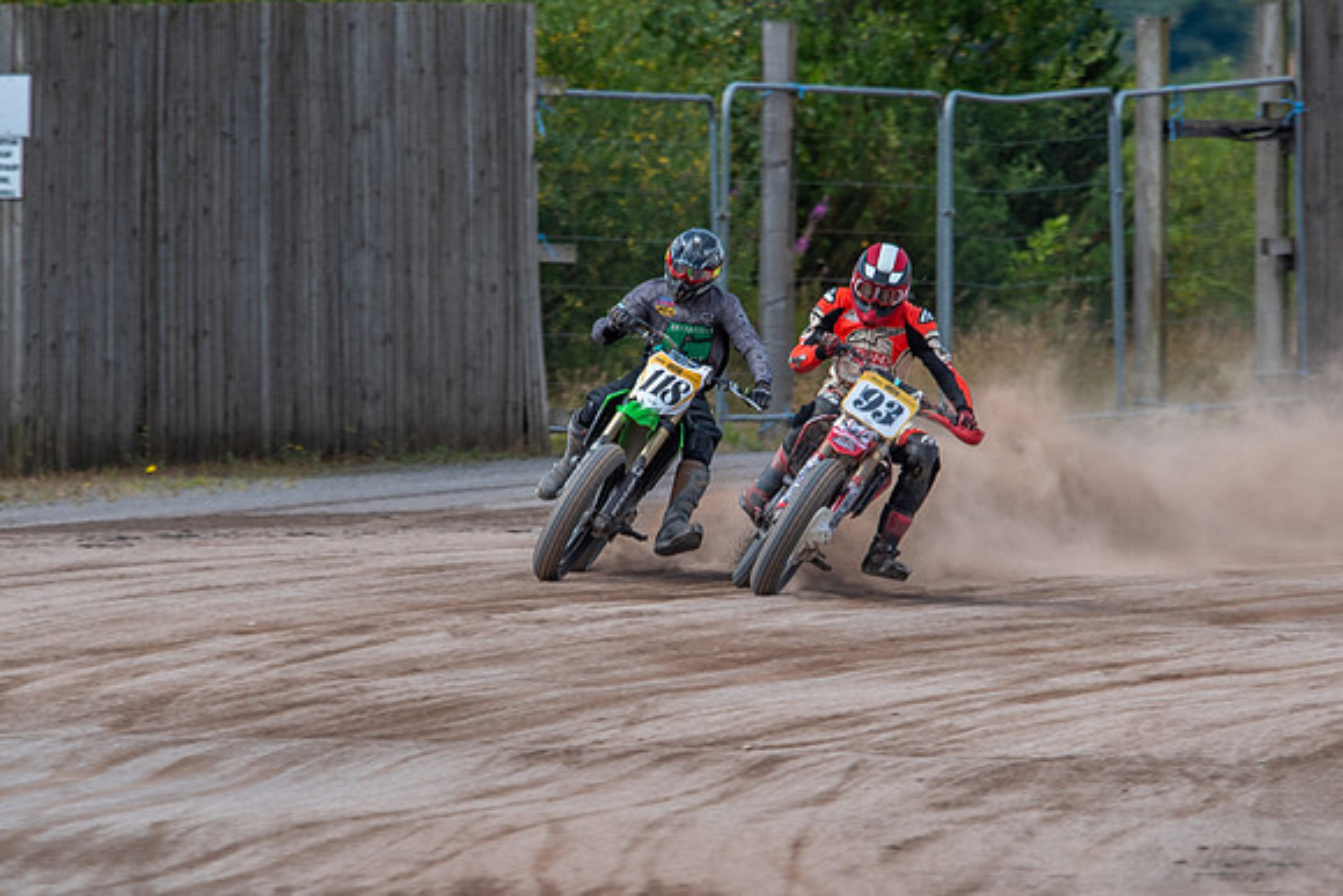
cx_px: 683
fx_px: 42470
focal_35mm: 1138
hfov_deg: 1.8
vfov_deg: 1.2
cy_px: 496
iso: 100
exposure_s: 1/320
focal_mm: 600
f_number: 8
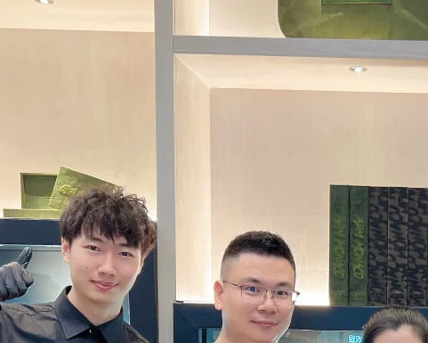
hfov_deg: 23.6
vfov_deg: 19.3
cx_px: 465
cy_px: 382
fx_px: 963
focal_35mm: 76
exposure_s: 1/50
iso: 100
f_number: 1.5
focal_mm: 5.7
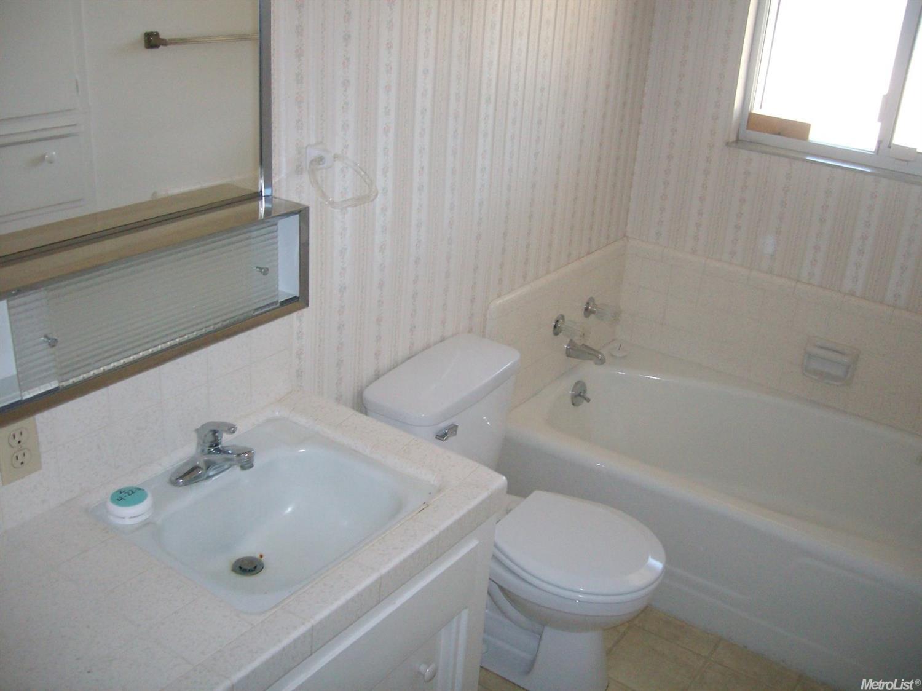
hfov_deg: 52.6
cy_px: 346
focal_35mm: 35
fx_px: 932
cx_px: 461
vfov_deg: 40.7
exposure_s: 1/40
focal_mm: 5.8
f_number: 2.8
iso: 200
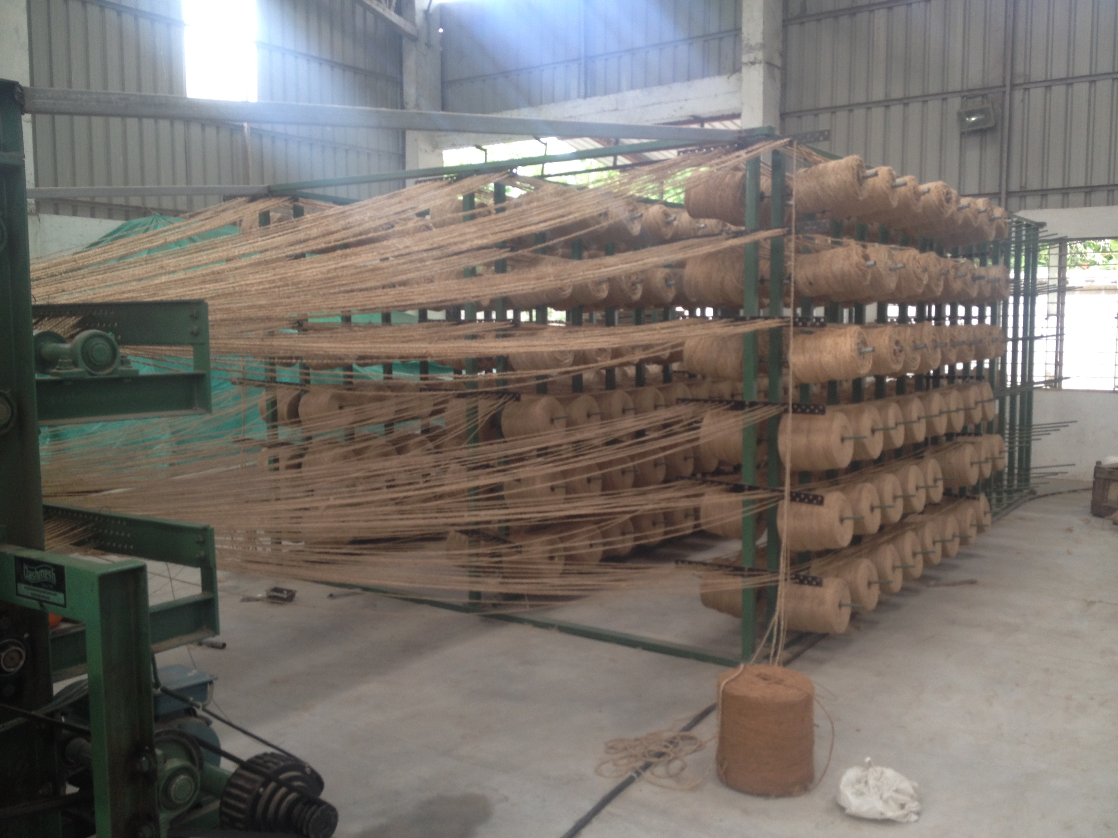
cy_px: 419
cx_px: 559
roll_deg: +1.6
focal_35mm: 35
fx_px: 1130
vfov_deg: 40.7
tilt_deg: -9.5
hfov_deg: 52.6
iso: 50
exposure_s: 1/20
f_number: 2.4
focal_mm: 4.28
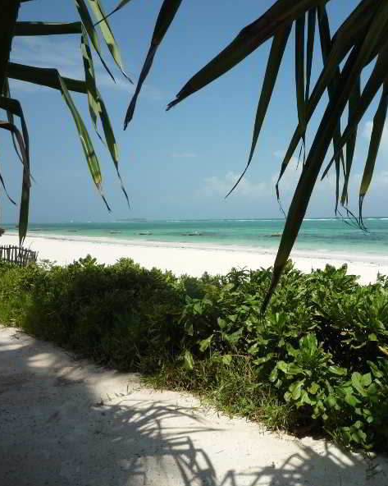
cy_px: 245
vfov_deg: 54.2
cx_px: 232
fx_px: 474
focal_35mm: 33
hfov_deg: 44.3
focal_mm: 4.4
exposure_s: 1/800
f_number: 5
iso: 100
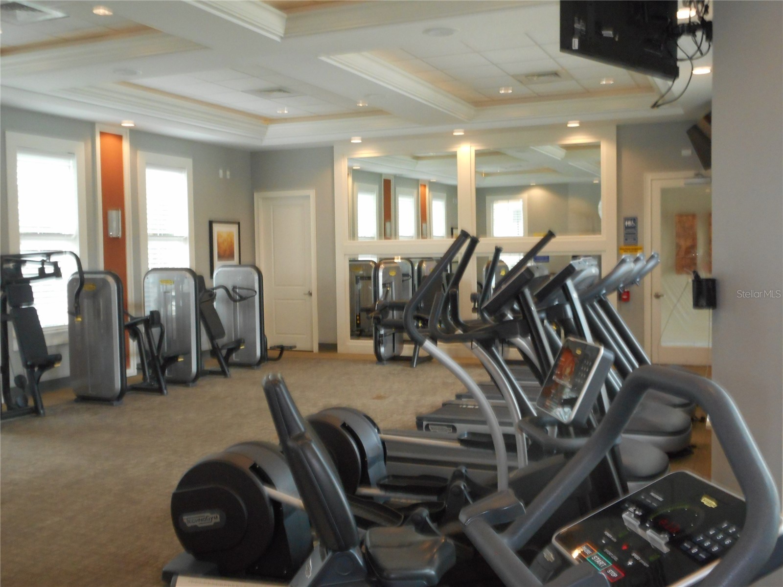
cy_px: 294
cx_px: 392
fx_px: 882
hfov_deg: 47.9
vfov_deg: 36.8
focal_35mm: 39
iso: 400
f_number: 4.5
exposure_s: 1/30
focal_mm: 6.9
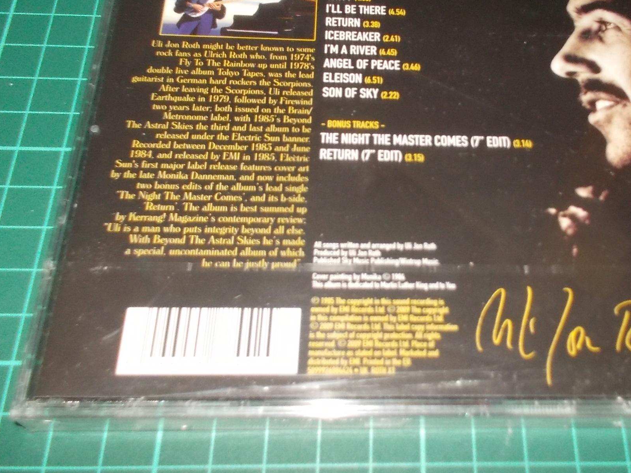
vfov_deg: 35.0
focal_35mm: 41
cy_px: 189
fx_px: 747
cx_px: 416
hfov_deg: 45.2
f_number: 3.3
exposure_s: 1/30
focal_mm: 4.1
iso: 200
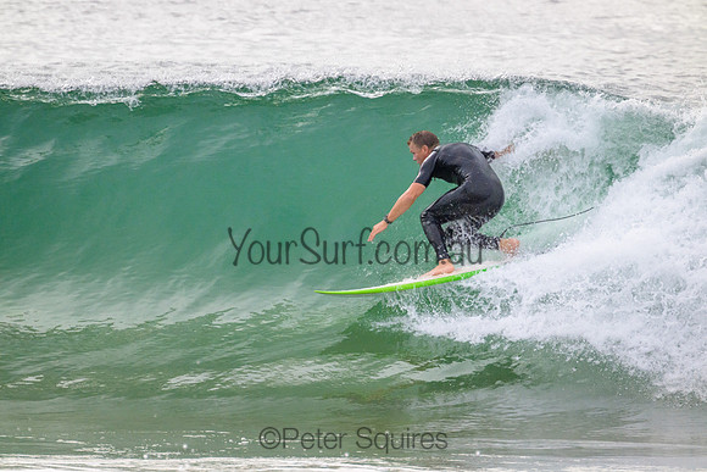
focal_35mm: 800
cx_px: 354
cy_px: 236
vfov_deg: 1.7
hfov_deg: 2.6
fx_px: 15714
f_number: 11
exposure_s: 1/2000
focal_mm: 800
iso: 1600
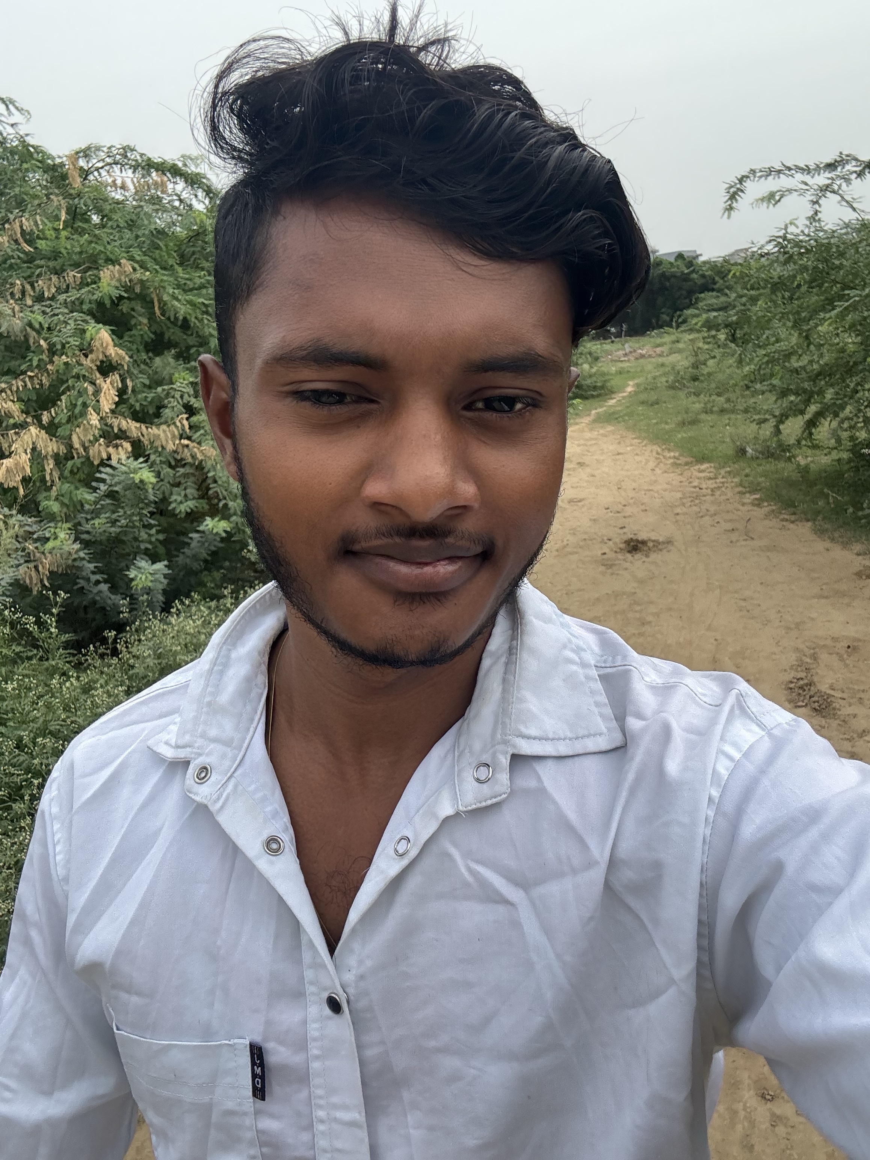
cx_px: 435
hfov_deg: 46.8
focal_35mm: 30
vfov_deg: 60.0
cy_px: 580
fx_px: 1005
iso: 25
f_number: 1.9
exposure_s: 1/395
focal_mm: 2.69
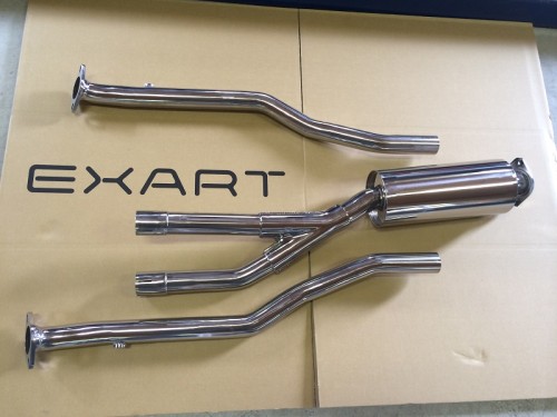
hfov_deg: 60.0
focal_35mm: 30
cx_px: 278
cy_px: 208
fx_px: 483
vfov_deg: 46.8
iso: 125
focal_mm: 4.12
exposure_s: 1/33
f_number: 2.2
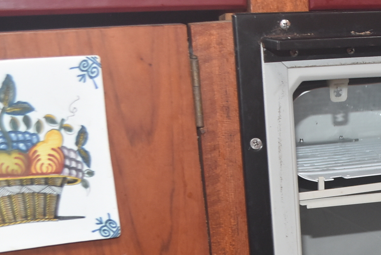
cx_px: 451
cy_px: 328
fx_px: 858
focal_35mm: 81
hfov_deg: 23.1
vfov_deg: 16.0
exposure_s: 1/100
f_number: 5
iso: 800
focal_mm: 20
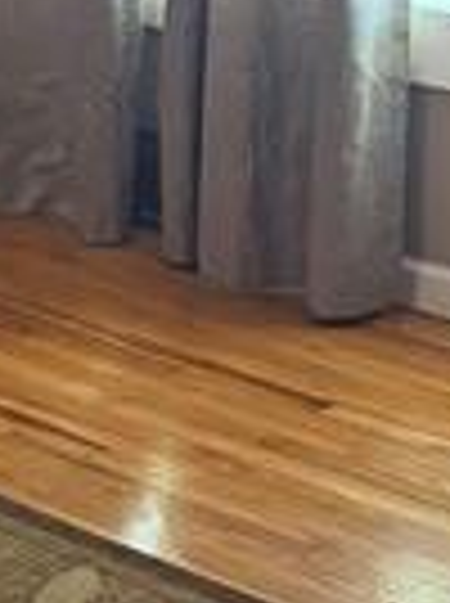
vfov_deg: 13.8
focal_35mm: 138
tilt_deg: -10.0
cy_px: -180
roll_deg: +1.1
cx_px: -562
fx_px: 2400
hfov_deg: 9.7
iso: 800
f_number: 1.78
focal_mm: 6.76
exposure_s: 1/60
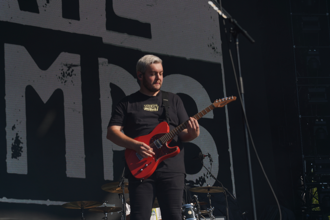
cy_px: 110
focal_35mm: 105
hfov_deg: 19.5
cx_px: 165
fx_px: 962
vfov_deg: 13.0
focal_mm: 105
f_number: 8
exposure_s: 1/500
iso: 100
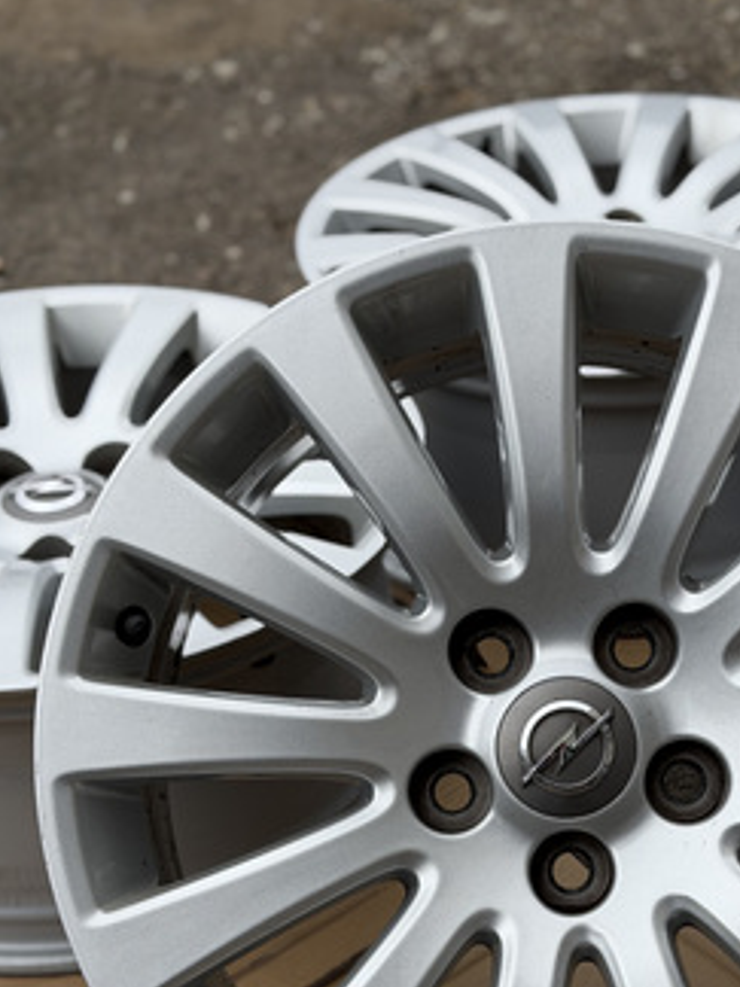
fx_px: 2109
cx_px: 565
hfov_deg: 19.7
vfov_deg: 26.0
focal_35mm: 74
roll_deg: -1.5
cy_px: 725
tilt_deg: -38.6
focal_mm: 6.76
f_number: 1.78
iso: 64
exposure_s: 1/1429
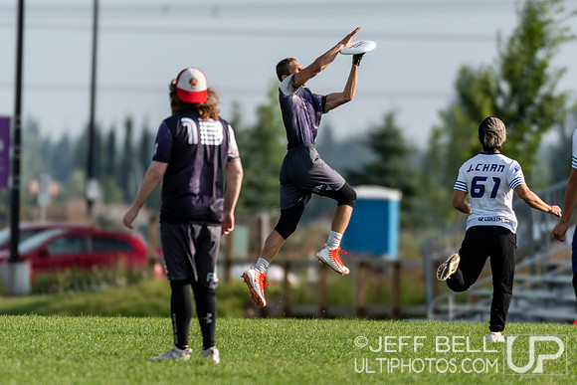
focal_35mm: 854
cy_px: 176
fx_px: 13689
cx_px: 369
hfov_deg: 2.4
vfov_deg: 1.6
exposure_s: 1/1000
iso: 125
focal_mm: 400
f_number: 4
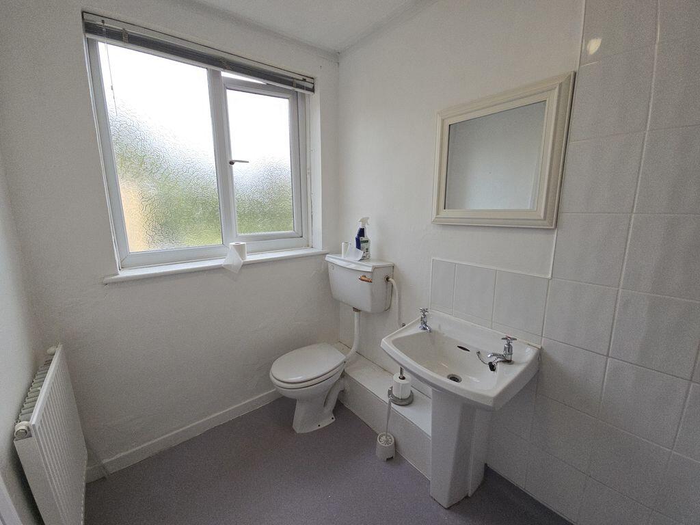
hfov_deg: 106.2
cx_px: 350
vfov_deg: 89.9
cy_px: 262
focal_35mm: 13
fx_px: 263
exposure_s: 1/359
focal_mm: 2.2
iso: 80
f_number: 2.2
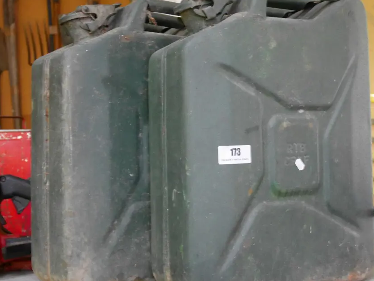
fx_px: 584
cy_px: 141
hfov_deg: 35.5
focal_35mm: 54
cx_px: 210
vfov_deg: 27.1
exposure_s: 1/13
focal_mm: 22
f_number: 4.8
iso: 3200
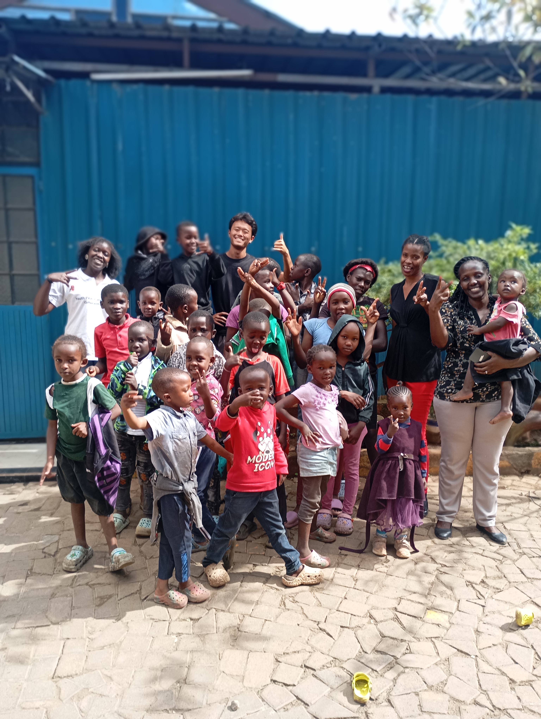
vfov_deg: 63.4
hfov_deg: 49.9
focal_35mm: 28
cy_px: 360
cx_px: 270
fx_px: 582
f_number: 1.8
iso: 101
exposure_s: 1/115
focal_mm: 4.27
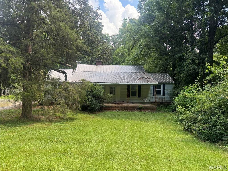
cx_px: 114
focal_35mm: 24
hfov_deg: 71.6
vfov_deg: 56.8
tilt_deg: -4.0
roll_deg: -0.4
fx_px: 158
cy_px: 86
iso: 80
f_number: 1.78
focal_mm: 6.76
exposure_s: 1/527
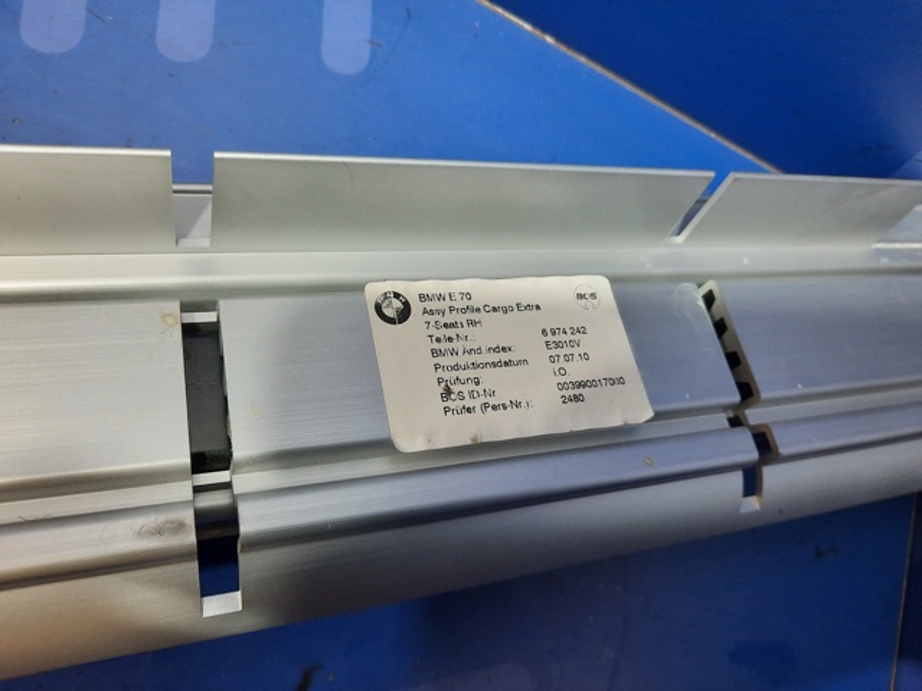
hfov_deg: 69.4
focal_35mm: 25
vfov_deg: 54.9
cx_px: 461
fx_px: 666
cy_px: 346
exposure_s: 1/50
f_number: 2
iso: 320
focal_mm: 4.6
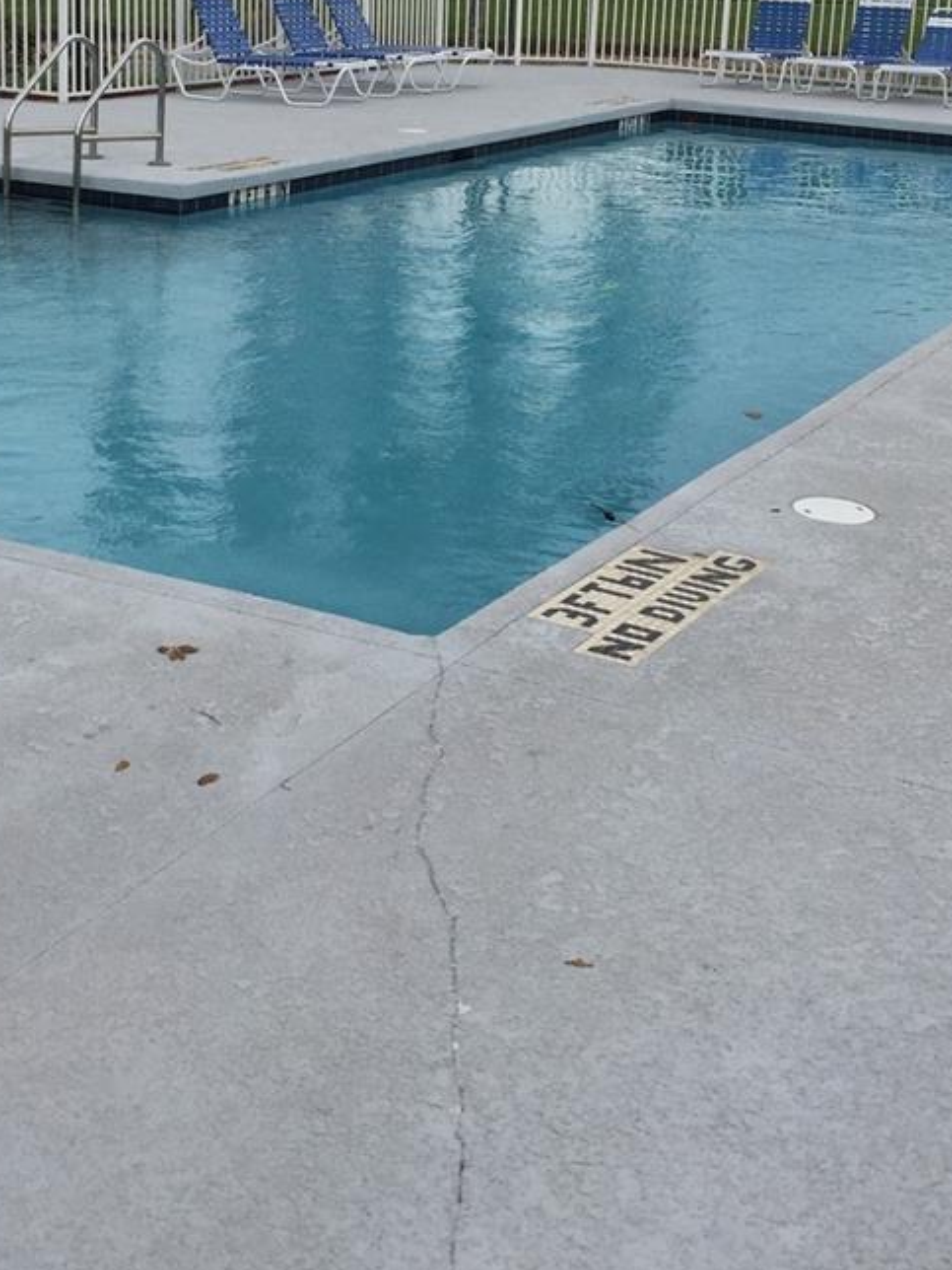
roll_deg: -3.3
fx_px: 1980
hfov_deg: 27.0
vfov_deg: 34.9
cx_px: 481
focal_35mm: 54
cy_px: 351
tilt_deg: -13.0
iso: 32
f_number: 2.2
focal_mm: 4.15
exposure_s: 1/1582
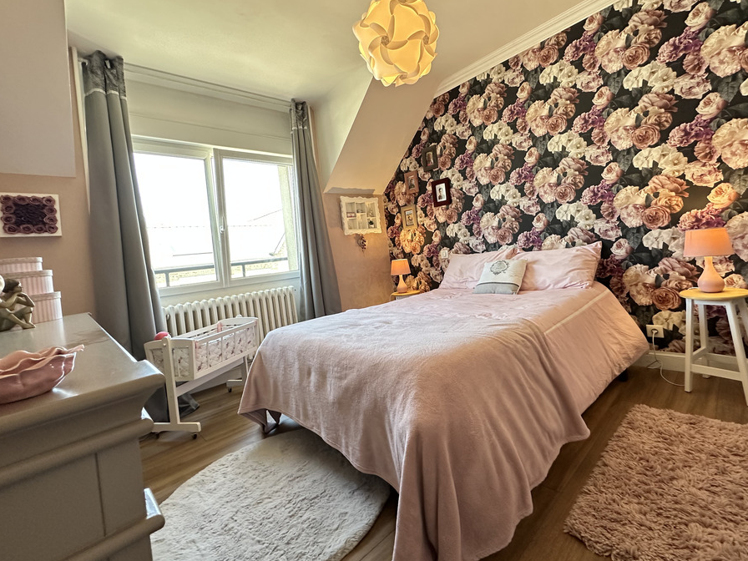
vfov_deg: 77.9
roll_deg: +6.5
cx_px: 397
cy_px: 252
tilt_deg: +0.8
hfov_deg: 94.4
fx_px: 346
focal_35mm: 16
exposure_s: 1/100
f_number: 2.2
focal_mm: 2.22
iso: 320
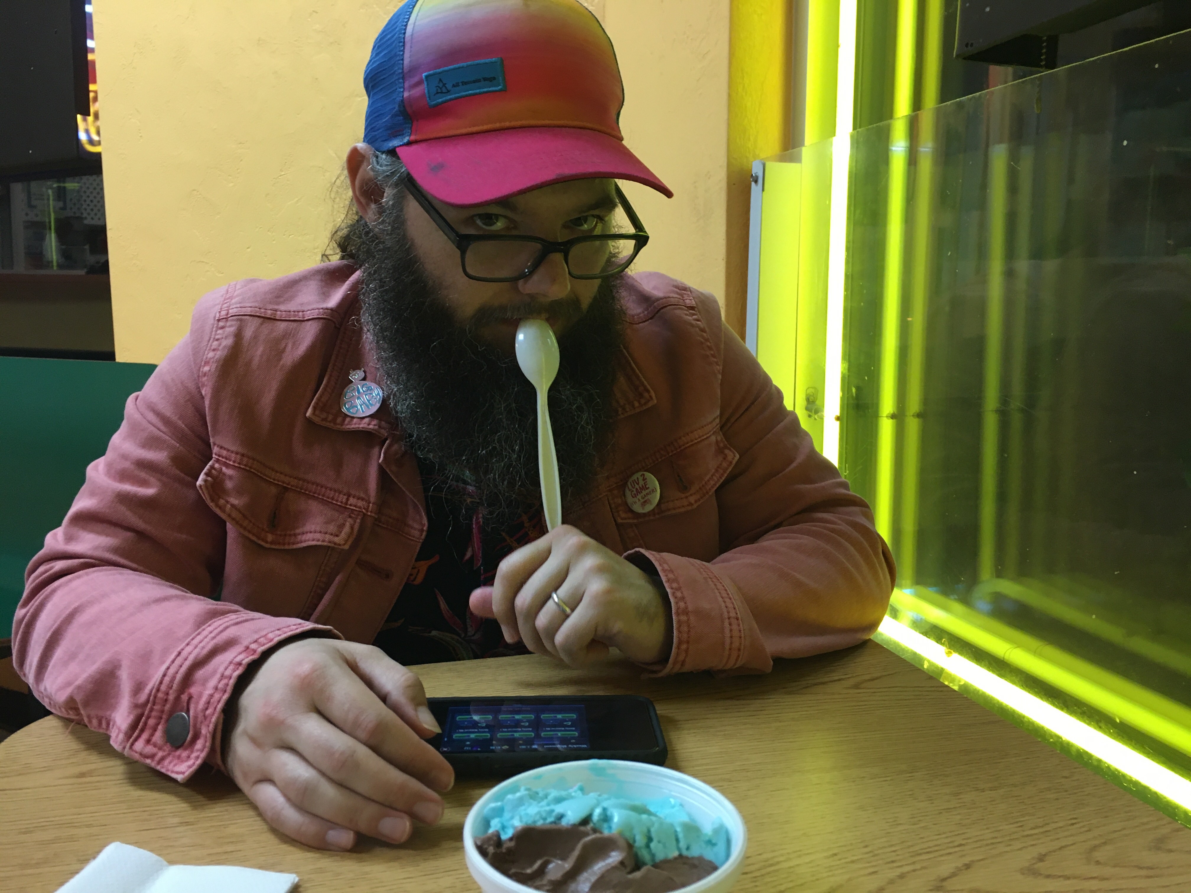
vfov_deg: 48.2
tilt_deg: -6.9
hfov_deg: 61.7
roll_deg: +1.1
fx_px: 998
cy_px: 446
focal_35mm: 29
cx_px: 596
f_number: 2.2
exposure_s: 1/30
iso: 100
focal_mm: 4.15
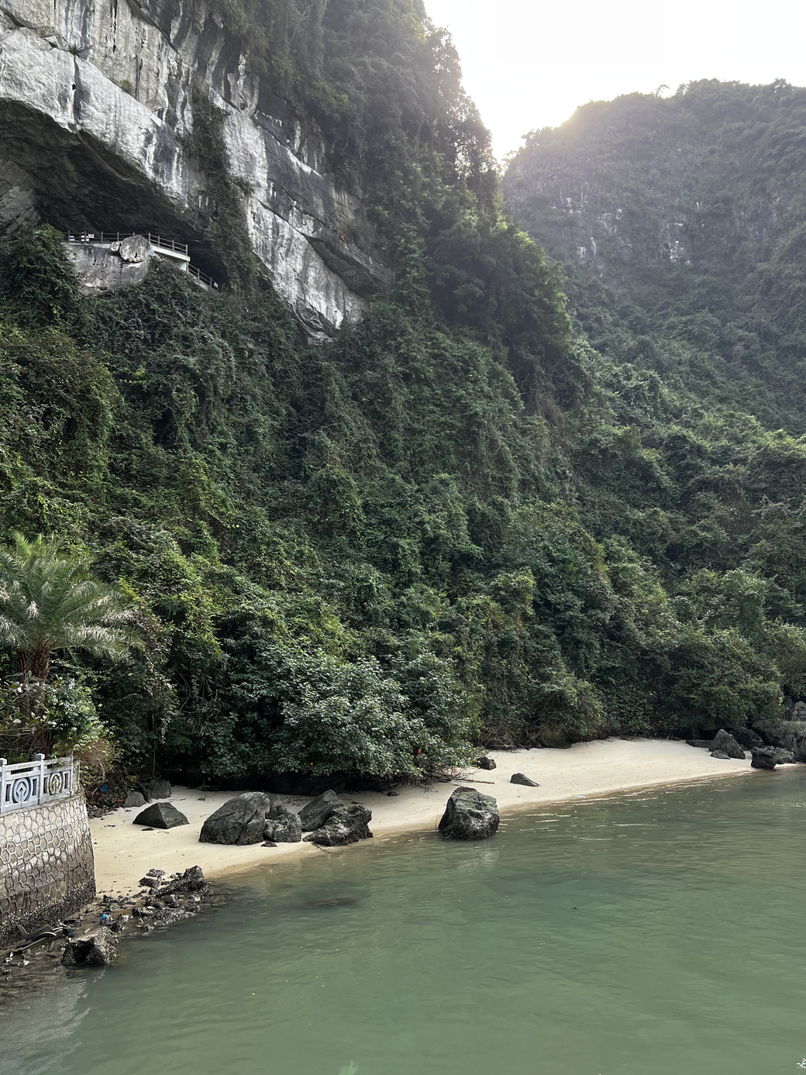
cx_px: 456
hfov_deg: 46.7
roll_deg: +1.1
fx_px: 932
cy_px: 592
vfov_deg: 59.8
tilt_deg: +5.3
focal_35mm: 30
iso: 50
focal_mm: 5.7
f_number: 1.5
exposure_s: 1/443
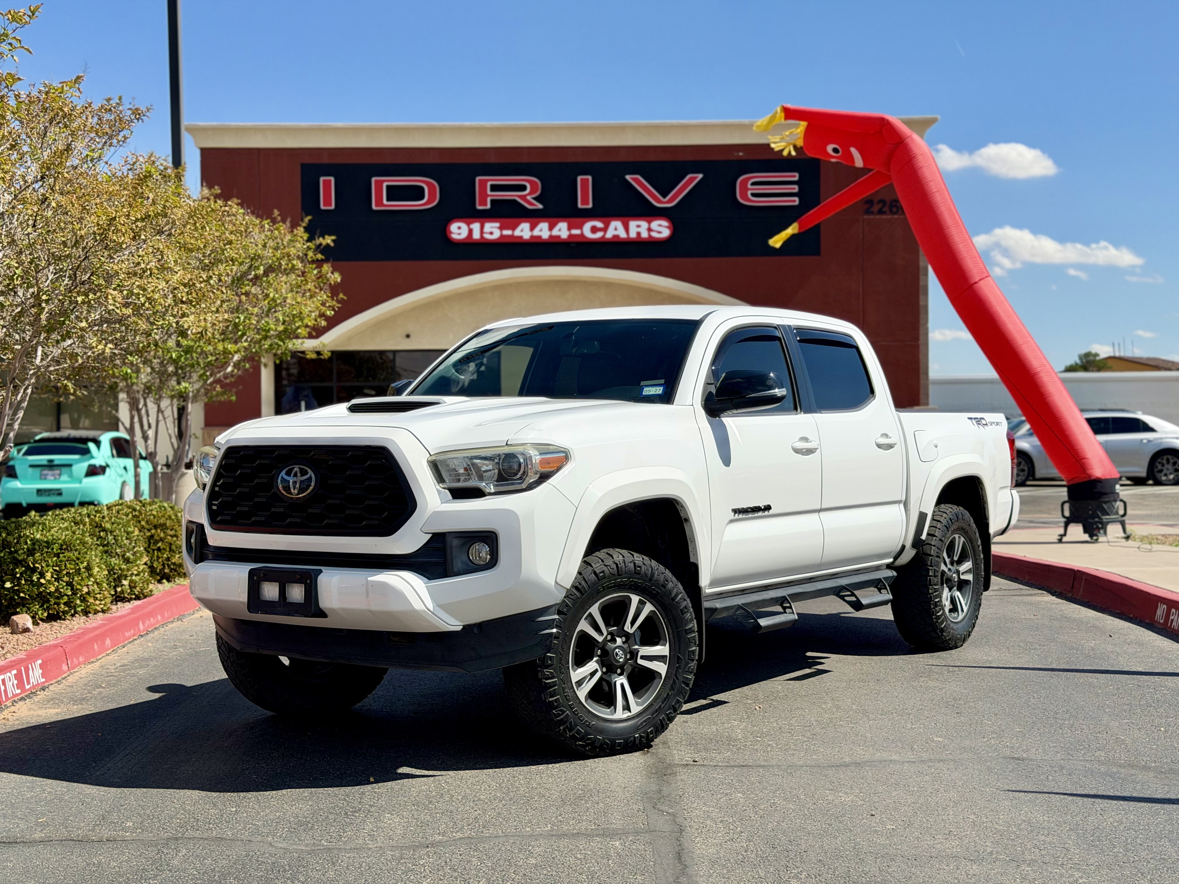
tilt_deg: -0.5
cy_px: 442
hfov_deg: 39.7
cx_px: 590
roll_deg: +1.0
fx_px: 1635
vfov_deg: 30.3
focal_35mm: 48
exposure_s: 1/6024
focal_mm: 6.76
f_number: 1.78
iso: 64
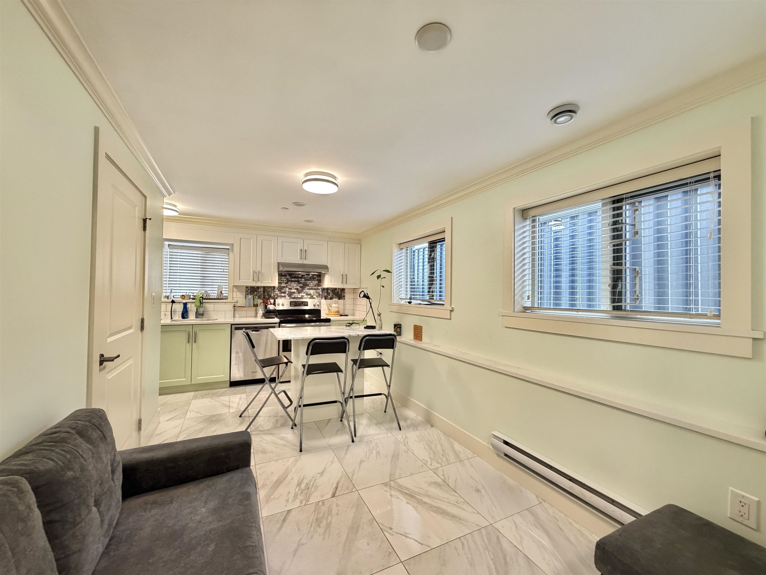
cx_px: 383
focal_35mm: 14
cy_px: 288
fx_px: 310
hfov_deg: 102.1
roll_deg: -0.5
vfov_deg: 85.7
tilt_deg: +1.5
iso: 500
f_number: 2.2
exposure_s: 1/60
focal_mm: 2.22
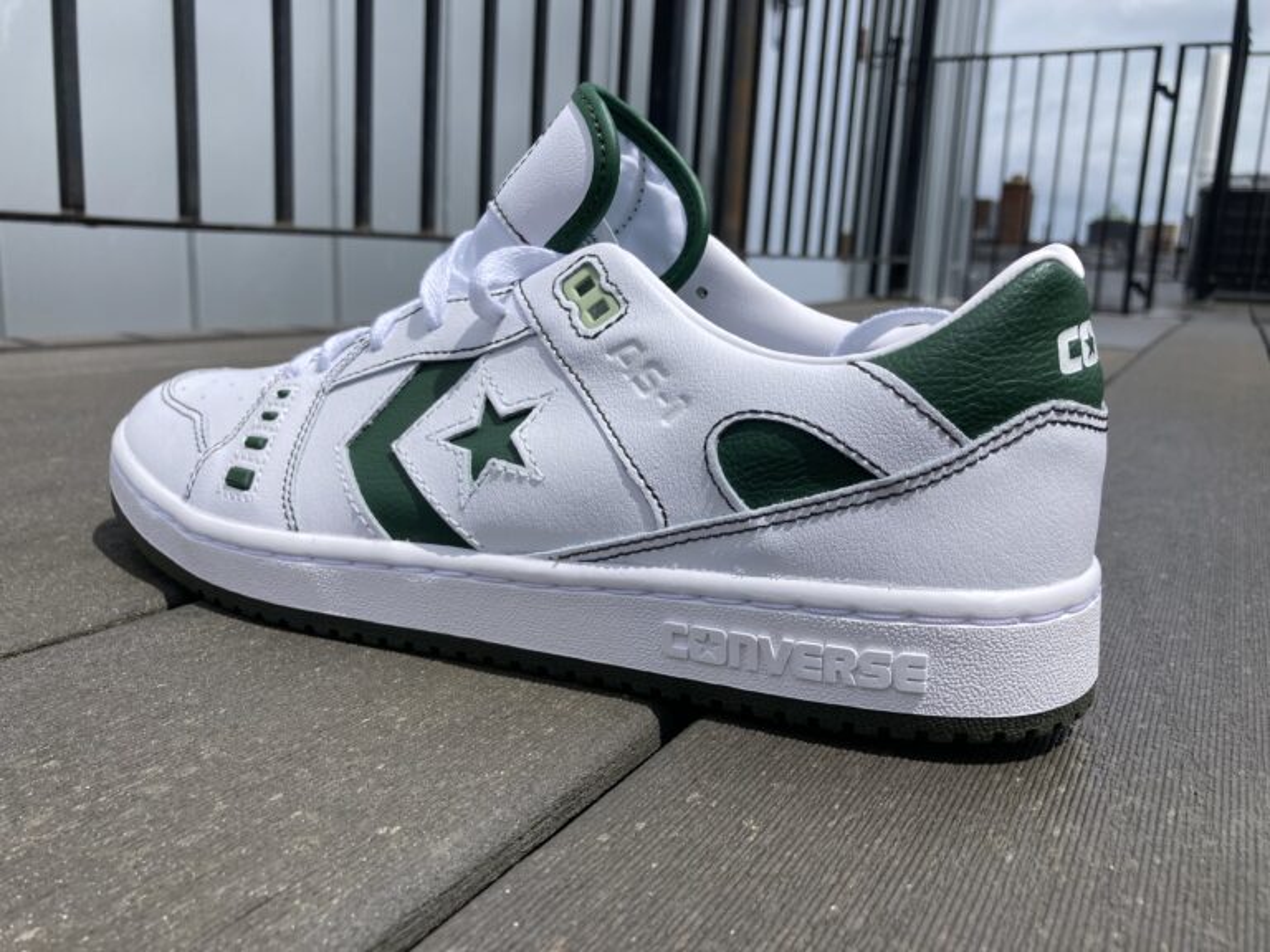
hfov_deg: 63.4
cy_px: 476
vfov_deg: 49.7
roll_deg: -2.6
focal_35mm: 28
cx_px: 635
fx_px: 1027
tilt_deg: -10.1
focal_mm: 3.99
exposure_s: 1/3745
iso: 20
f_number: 1.8
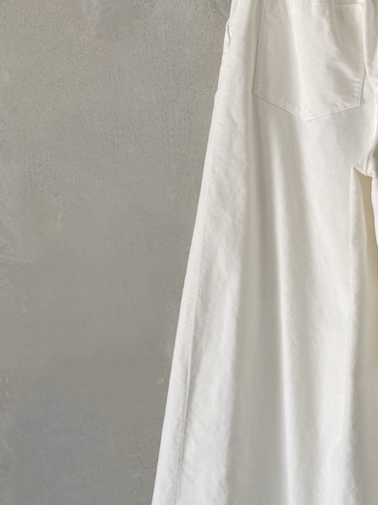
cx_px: 376
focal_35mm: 53
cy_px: 280
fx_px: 772
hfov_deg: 26.1
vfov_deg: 36.1
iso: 100
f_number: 1.8
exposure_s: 1/122
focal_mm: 4.25
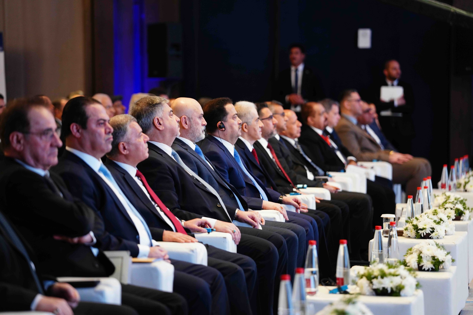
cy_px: 158
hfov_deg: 15.6
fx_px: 1721
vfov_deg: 10.5
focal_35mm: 131
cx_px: 236
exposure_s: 1/125
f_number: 2.8
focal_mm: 131
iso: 1600
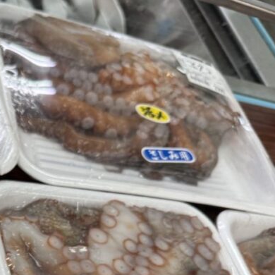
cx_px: -69
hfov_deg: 25.9
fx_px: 521
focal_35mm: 58
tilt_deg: -52.9
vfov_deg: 27.7
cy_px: 281
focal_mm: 6.76
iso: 100
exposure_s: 1/120
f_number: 1.78
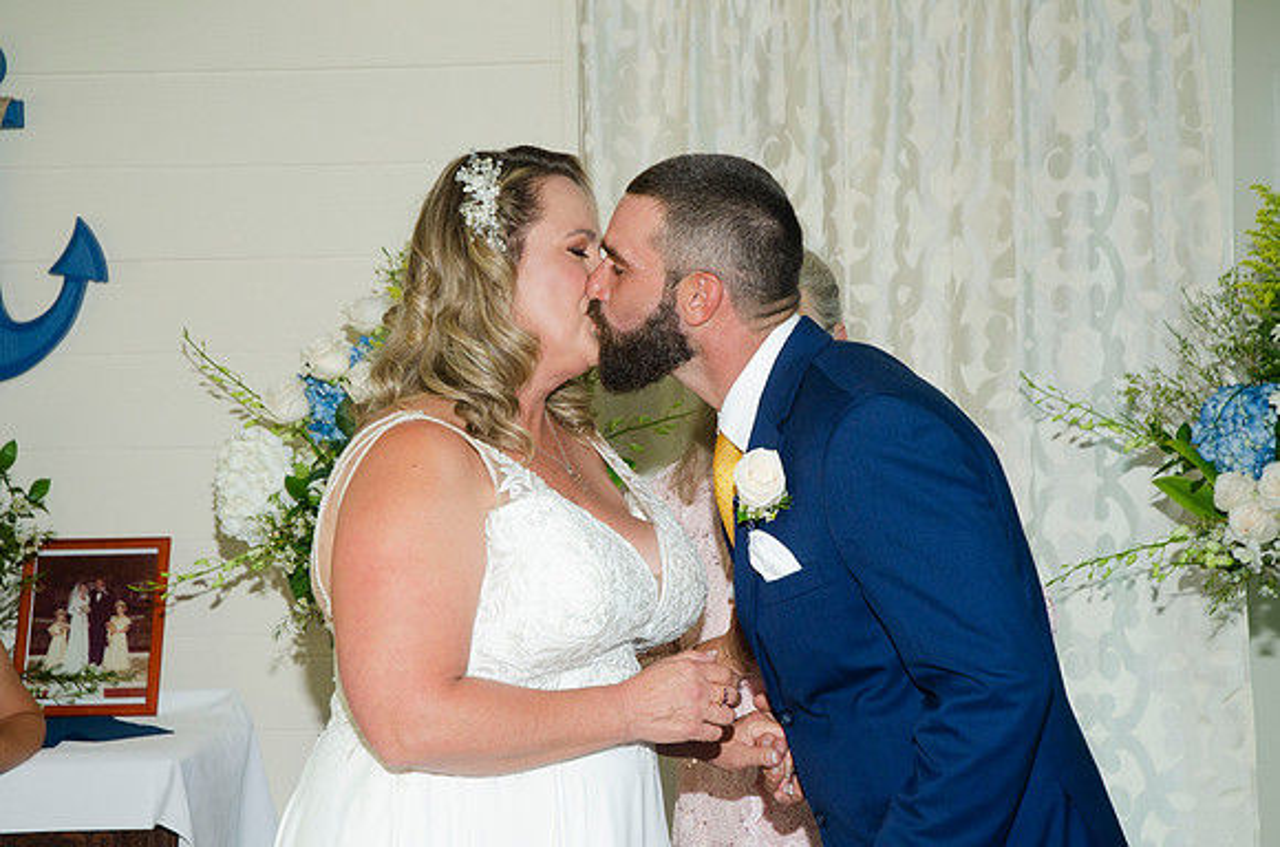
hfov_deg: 27.0
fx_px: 2661
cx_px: 640
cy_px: 424
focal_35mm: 75
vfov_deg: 18.1
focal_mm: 50
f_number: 5.6
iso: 400
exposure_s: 1/125
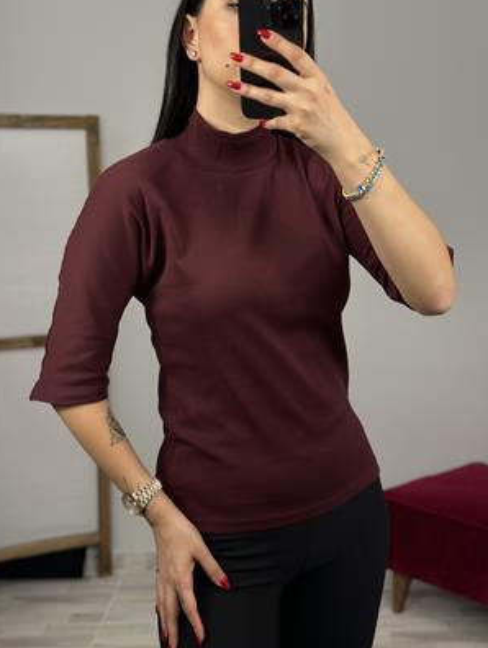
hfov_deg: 29.2
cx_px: 246
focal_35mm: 50
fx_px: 938
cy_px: 320
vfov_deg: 38.1
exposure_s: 1/100
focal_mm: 6.86
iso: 160
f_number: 1.78
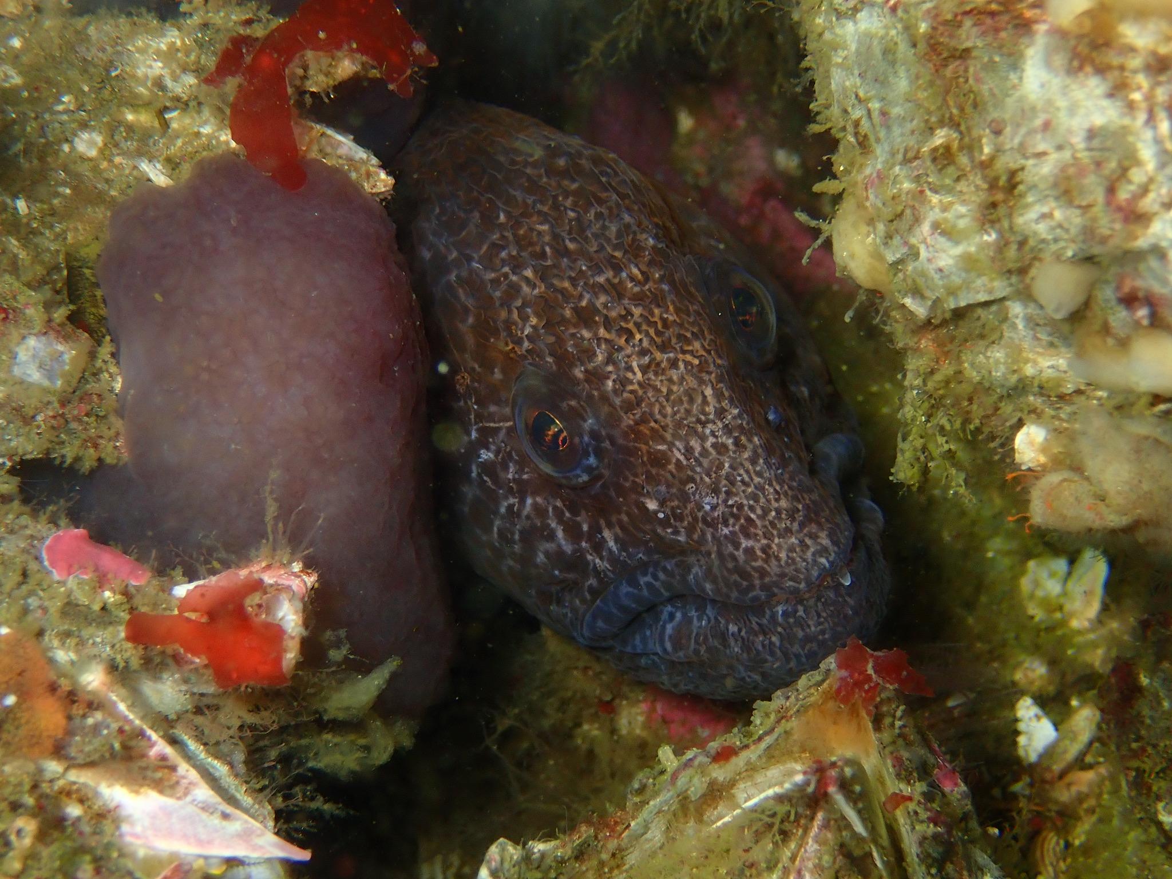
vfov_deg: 22.6
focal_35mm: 65
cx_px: 586
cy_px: 440
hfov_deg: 29.8
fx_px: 2201
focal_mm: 11.78
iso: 200
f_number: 5
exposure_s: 1/125
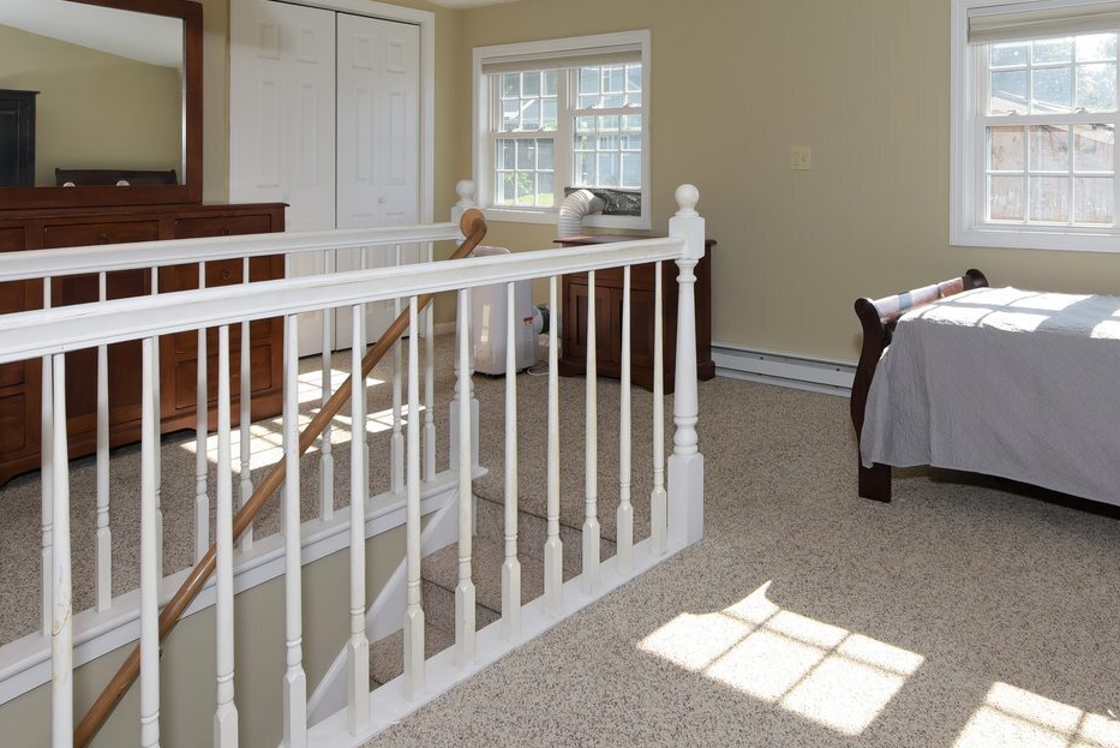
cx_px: 799
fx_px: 747
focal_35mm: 24
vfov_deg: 52.3
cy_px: 257
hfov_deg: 70.2
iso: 400
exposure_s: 1/125
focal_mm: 14
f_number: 8
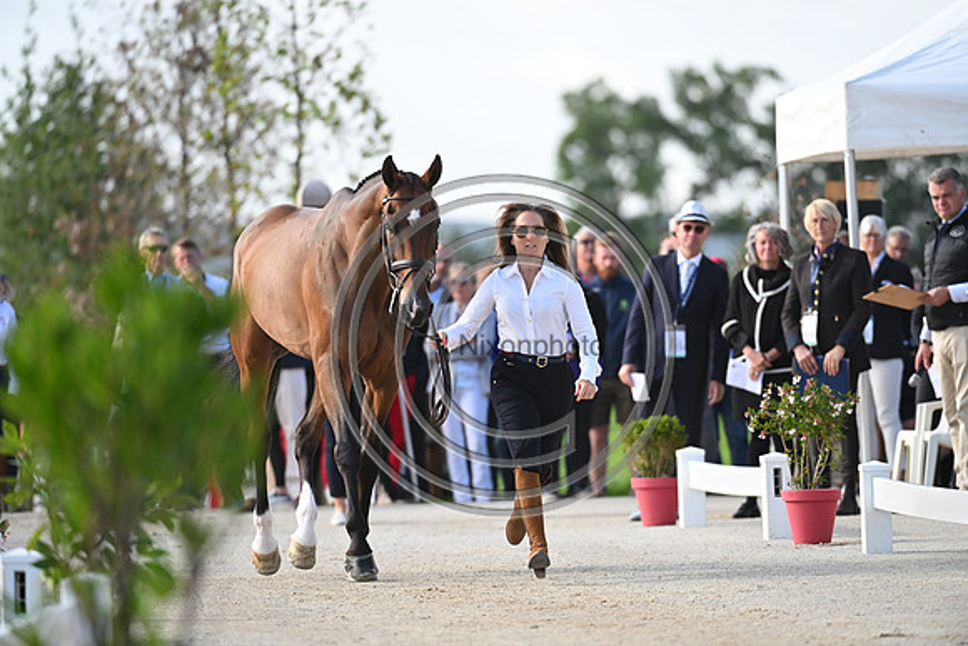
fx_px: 9413
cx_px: 484
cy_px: 323
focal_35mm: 350
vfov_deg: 3.9
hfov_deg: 5.9
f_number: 5
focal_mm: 350
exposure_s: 1/1600
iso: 1000
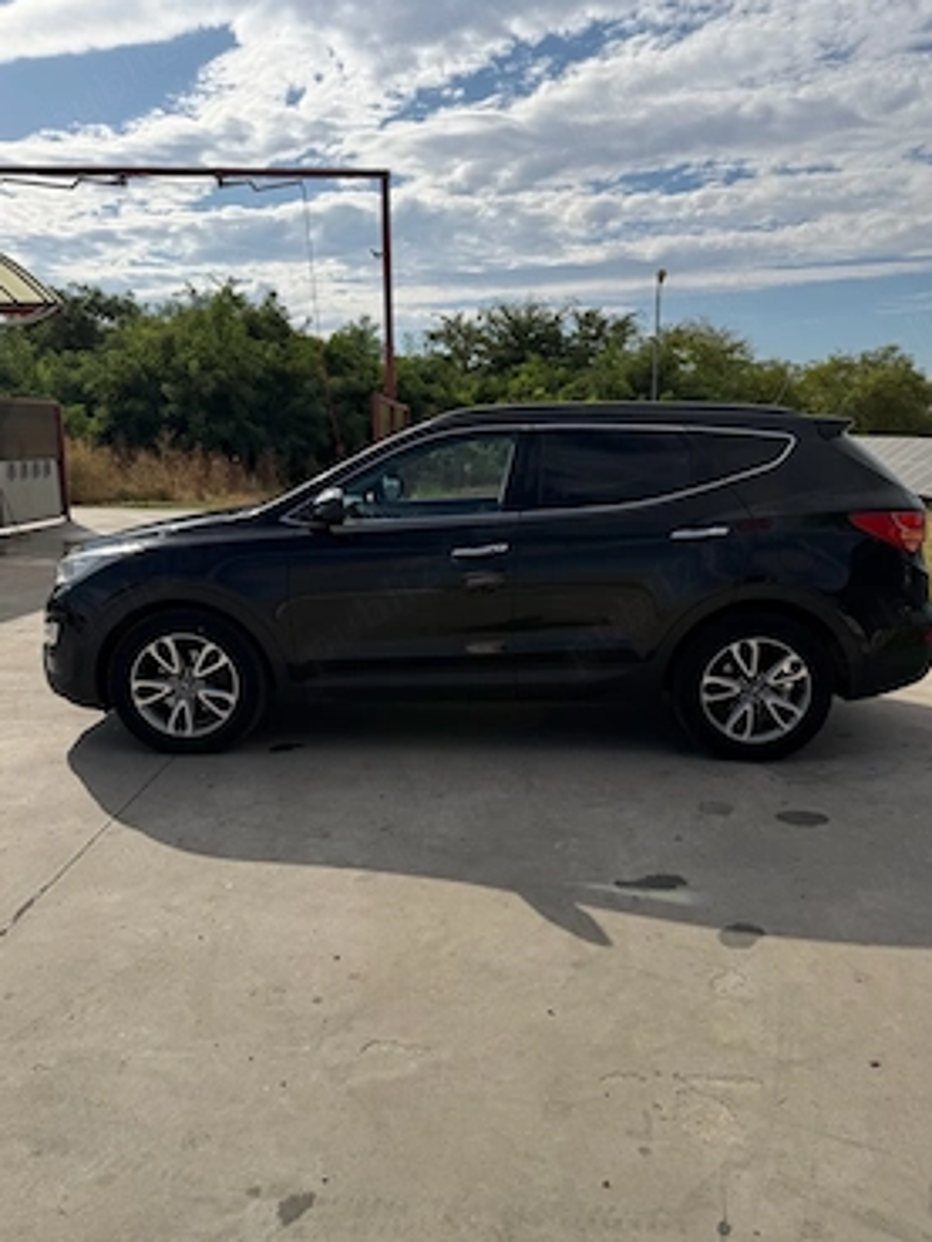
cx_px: 478
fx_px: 933
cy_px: 626
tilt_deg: -12.3
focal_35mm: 26
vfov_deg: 67.3
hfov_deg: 53.1
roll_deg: -0.6
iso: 80
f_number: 1.78
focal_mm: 6.76
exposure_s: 1/9091
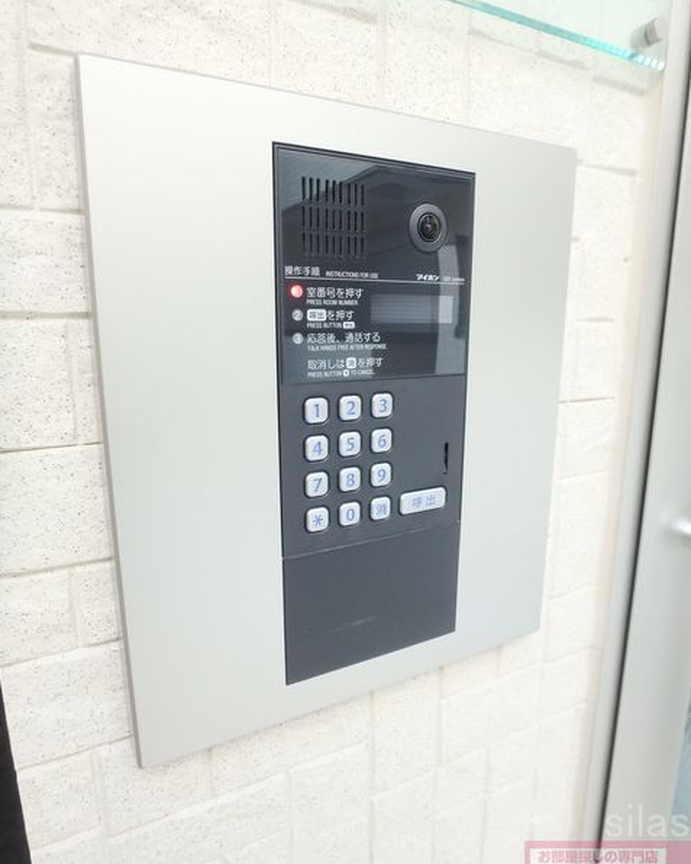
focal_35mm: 22
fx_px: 562
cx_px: 345
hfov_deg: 63.1
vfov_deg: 75.0
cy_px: 439
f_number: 3.5
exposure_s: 1/60
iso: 200
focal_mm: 3.7
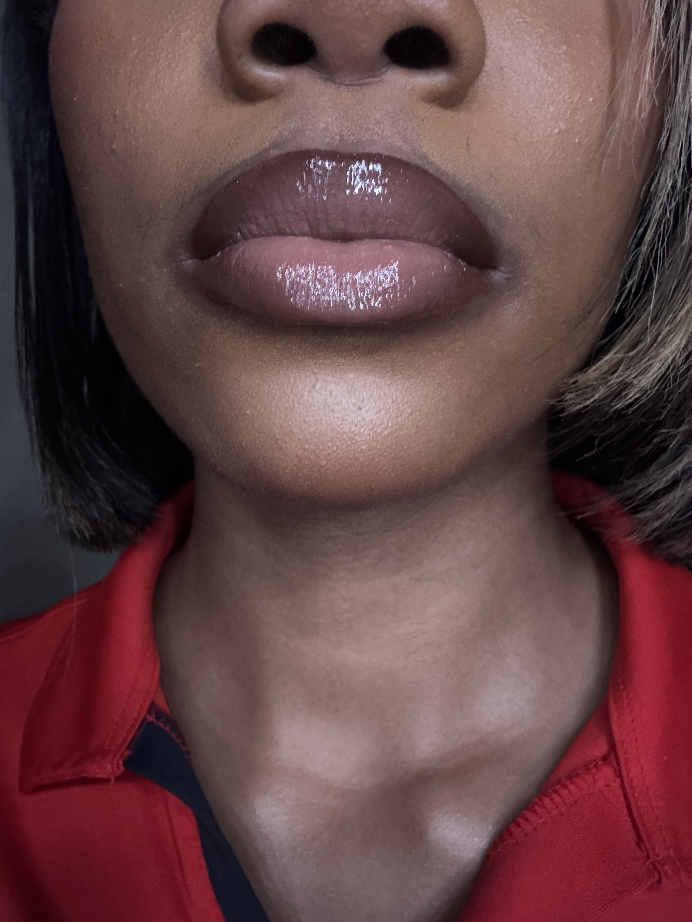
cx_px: 346
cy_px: 461
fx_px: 800
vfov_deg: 60.0
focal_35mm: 30
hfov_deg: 46.8
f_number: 1.9
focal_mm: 2.69
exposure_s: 1/15
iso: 640
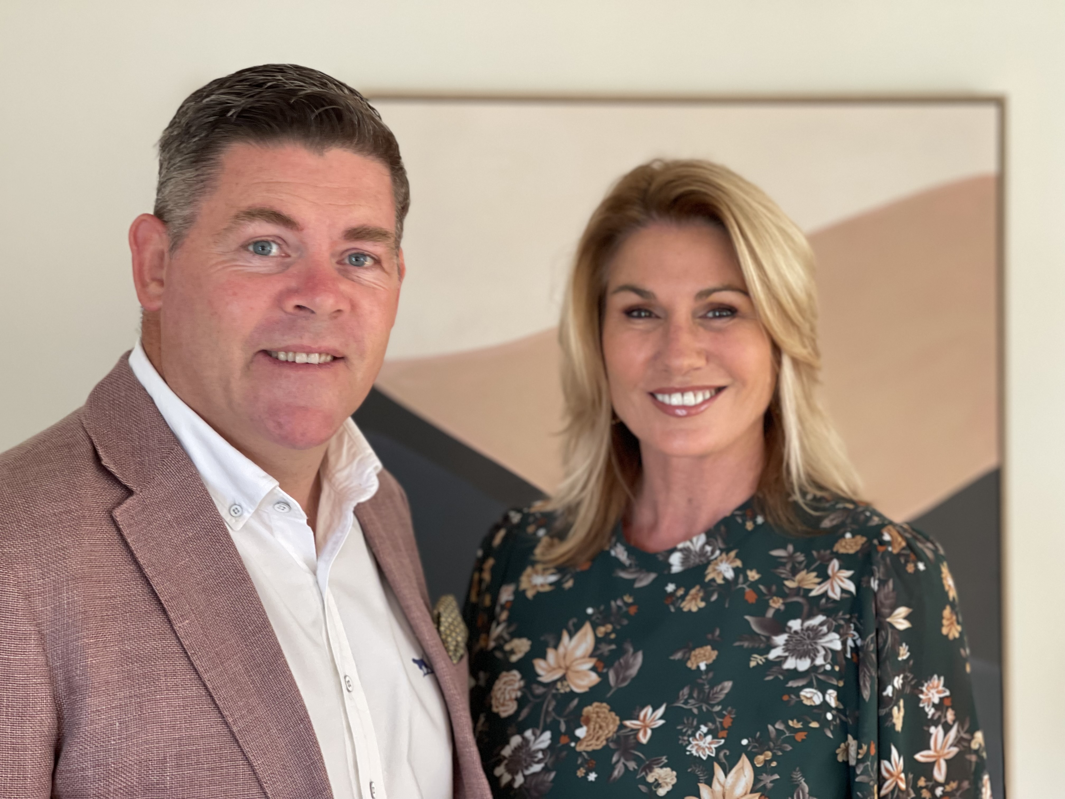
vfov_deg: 22.9
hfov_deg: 30.3
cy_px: 400
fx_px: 1969
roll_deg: -1.6
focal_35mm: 64
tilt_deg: -6.8
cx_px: 532
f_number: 2.2
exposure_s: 1/50
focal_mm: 7.5
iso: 125
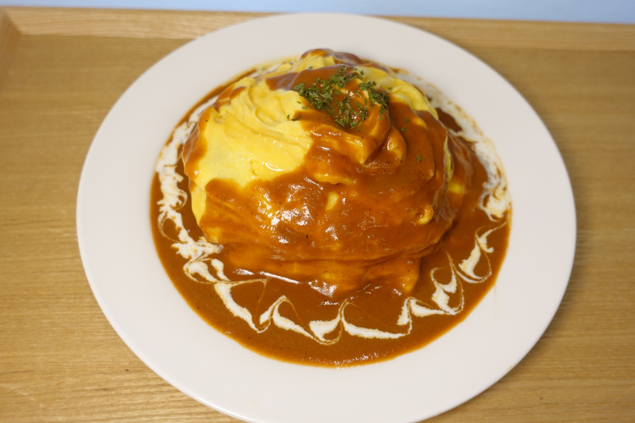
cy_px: 212
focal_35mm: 34
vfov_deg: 38.9
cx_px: 318
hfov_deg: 55.8
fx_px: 600
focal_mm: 12.93
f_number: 2.8
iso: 125
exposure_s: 1/60
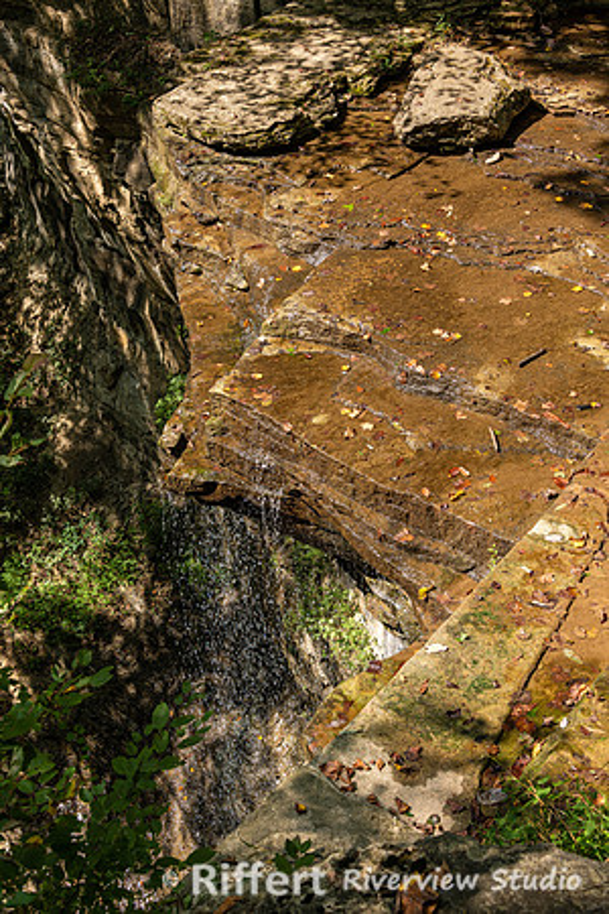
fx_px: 1218
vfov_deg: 41.1
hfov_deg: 28.1
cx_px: 304
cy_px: 457
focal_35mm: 48
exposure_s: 1/160
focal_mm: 48
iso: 160
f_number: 8
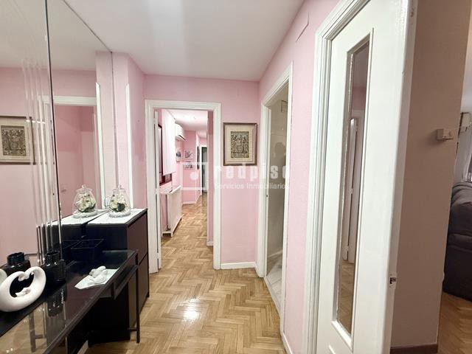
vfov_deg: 85.7
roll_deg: -0.2
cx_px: 236
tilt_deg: -3.9
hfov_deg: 102.1
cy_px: 177
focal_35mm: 14
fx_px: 191
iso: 250
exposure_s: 1/100
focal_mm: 2.22
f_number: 2.2
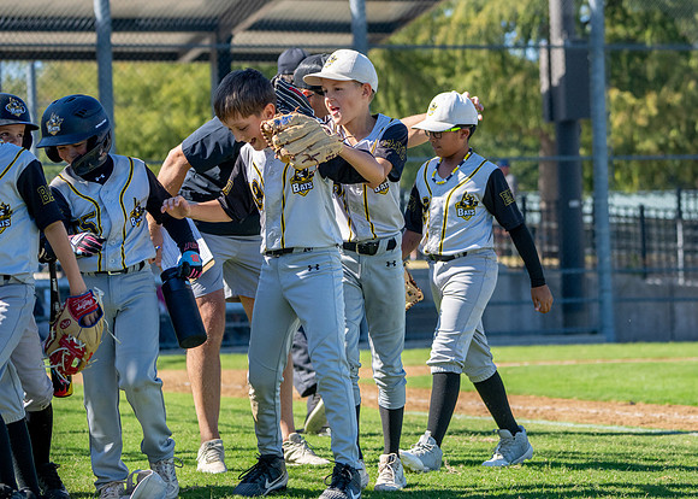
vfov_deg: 8.2
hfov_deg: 11.5
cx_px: 424
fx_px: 3470
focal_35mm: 175
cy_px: 221
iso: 800
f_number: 5
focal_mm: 133
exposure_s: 1/2500
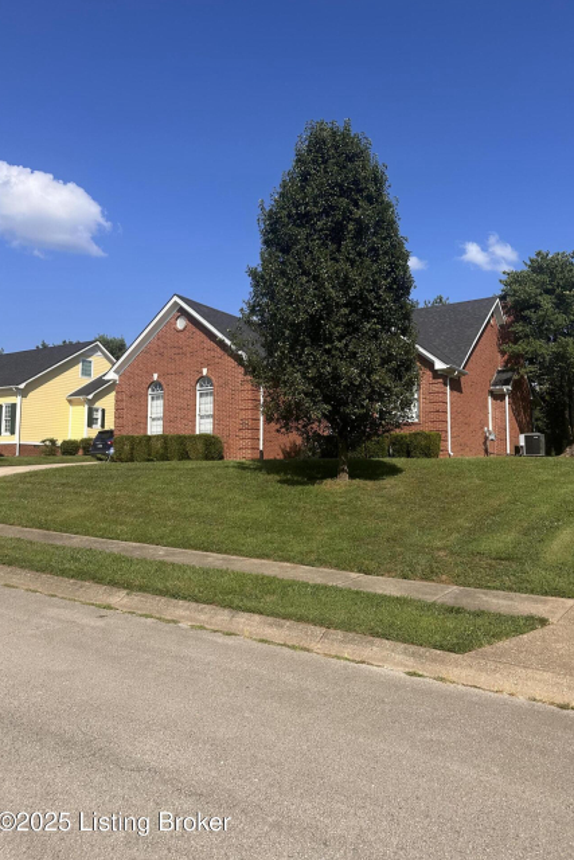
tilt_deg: +7.0
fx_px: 621
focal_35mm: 26
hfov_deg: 49.4
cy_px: 415
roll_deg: -1.0
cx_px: 331
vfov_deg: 69.4
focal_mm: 6.86
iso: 80
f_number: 1.78
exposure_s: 1/4016
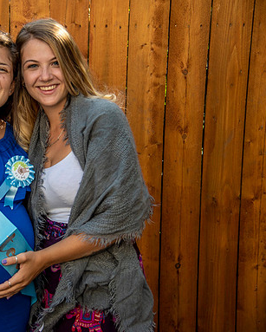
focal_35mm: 71
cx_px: 19
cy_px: 167
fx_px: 698
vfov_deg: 26.7
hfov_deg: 21.1
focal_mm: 50
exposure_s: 1/320
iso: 125
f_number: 4
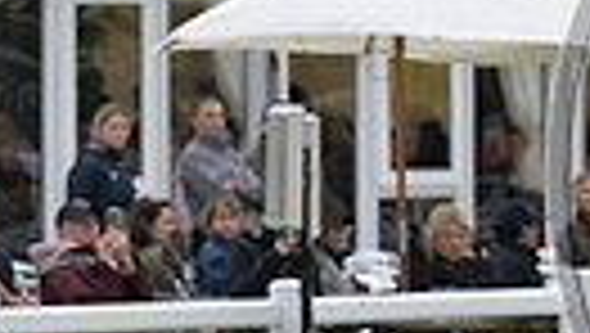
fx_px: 10868
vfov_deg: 1.8
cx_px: 959
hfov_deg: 3.1
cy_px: 115
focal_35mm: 694
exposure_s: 1/1250
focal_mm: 150
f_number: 4
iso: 500
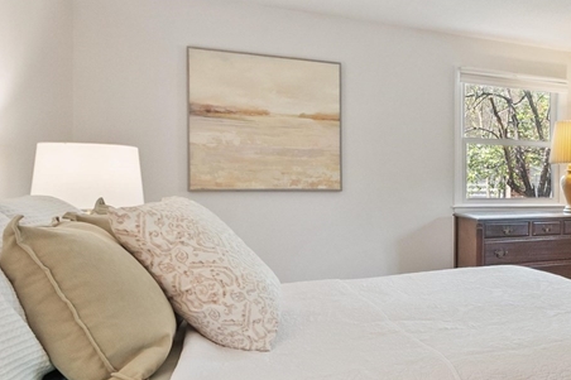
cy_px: 208
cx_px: 574
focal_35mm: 34
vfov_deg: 38.8
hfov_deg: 46.5
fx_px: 539
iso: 800
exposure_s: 1/10
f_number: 6.3
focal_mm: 10
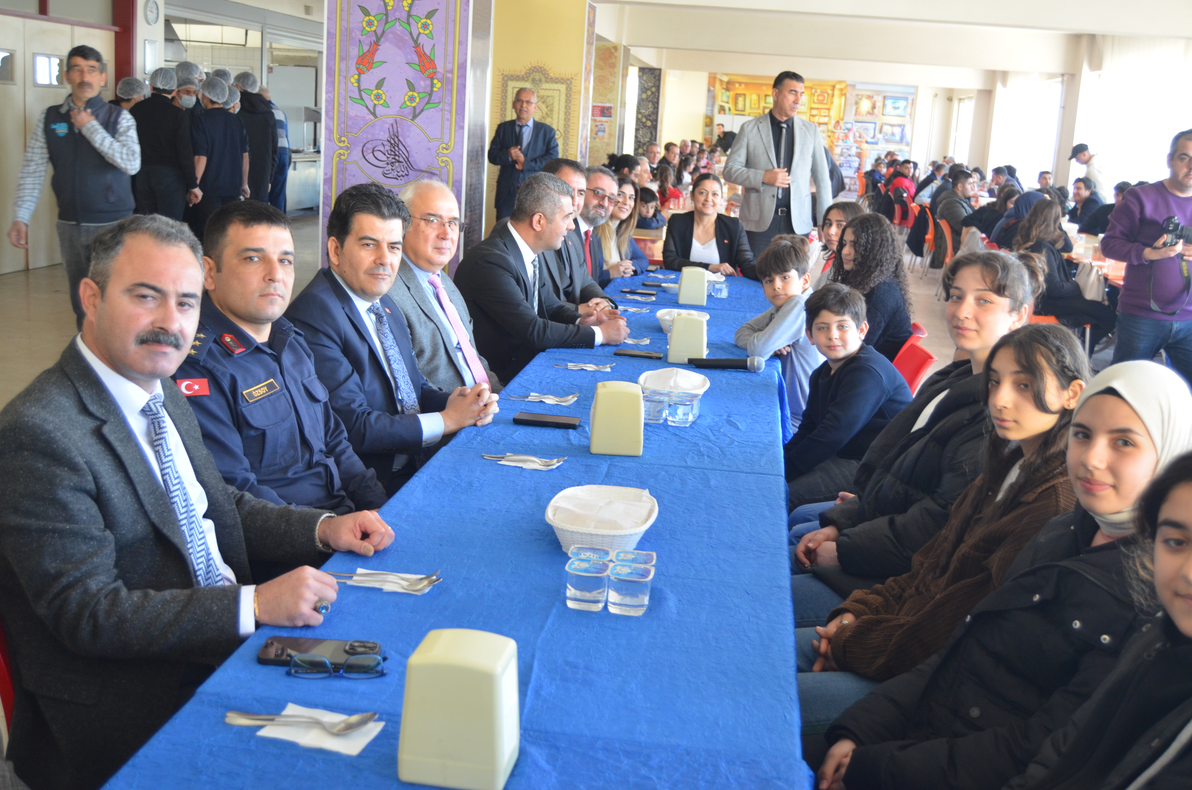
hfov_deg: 49.6
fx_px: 1289
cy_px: 395
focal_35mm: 39
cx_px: 596
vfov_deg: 34.1
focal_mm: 26
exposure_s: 1/60
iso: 720
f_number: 4
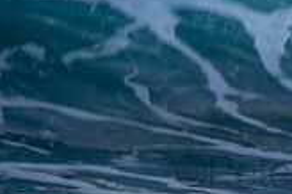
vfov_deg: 1.1
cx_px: 278
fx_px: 9723
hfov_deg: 1.7
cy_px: -156
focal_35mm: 1200
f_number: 11
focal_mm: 200
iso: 100
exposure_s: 1/40
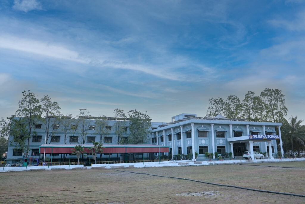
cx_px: 152
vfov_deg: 43.6
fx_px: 254
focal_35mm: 30
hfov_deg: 61.9
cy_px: 102
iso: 500
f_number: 5
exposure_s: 1/250
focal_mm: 20
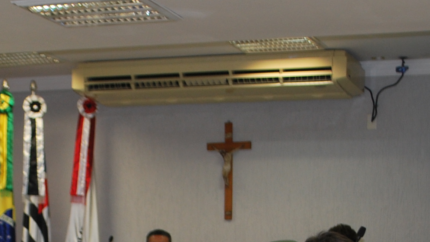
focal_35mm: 116
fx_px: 1323
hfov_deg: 18.3
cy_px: 379
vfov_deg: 10.1
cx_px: 100
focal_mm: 22
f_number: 4
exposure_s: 1/60
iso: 200
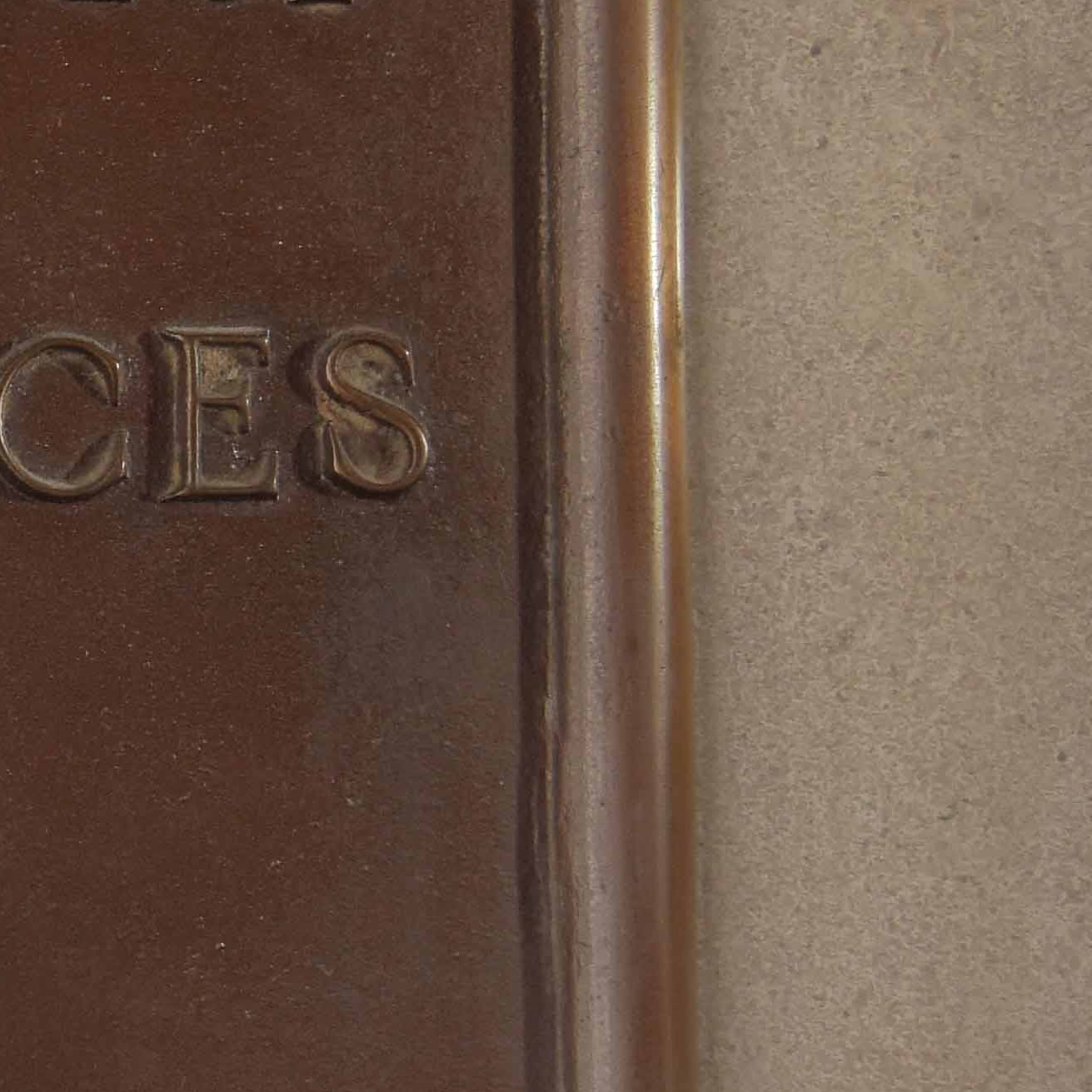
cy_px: 390
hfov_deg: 9.2
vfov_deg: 10.5
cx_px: -1647
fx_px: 5960
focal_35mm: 167
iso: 400
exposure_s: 1/125
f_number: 11
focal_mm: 35
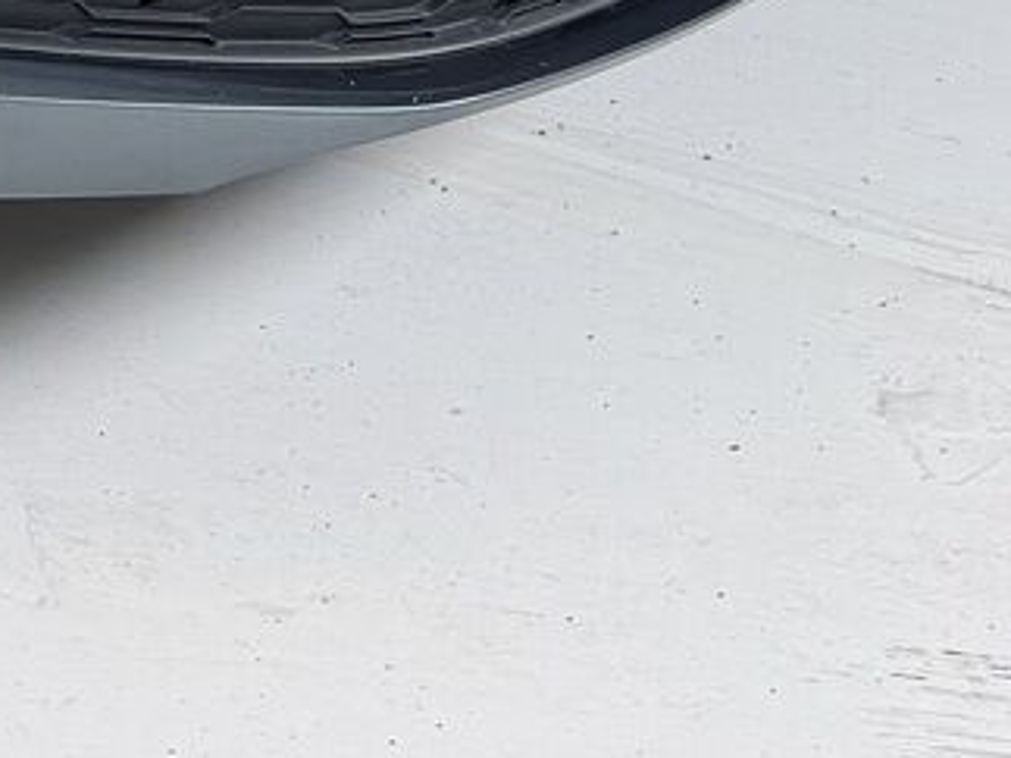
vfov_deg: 10.6
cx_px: -975
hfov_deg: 13.4
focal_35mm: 127
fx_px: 3708
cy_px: -818
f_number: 1.78
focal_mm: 6.76
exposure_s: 1/142
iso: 50
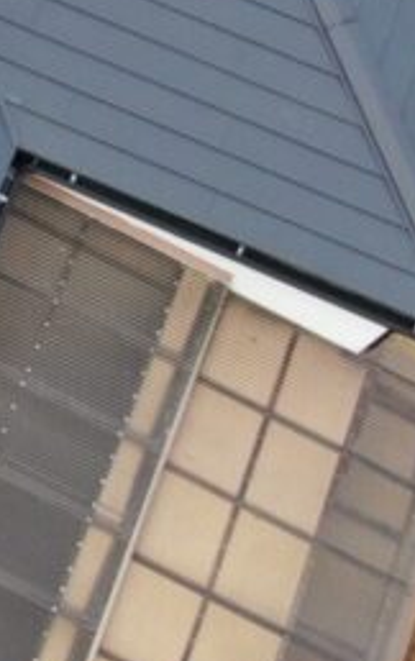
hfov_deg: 11.0
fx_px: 1894
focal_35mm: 105
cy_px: 85
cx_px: -502
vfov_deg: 19.5
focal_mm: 4.48
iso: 100
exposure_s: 1/640
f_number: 2.8
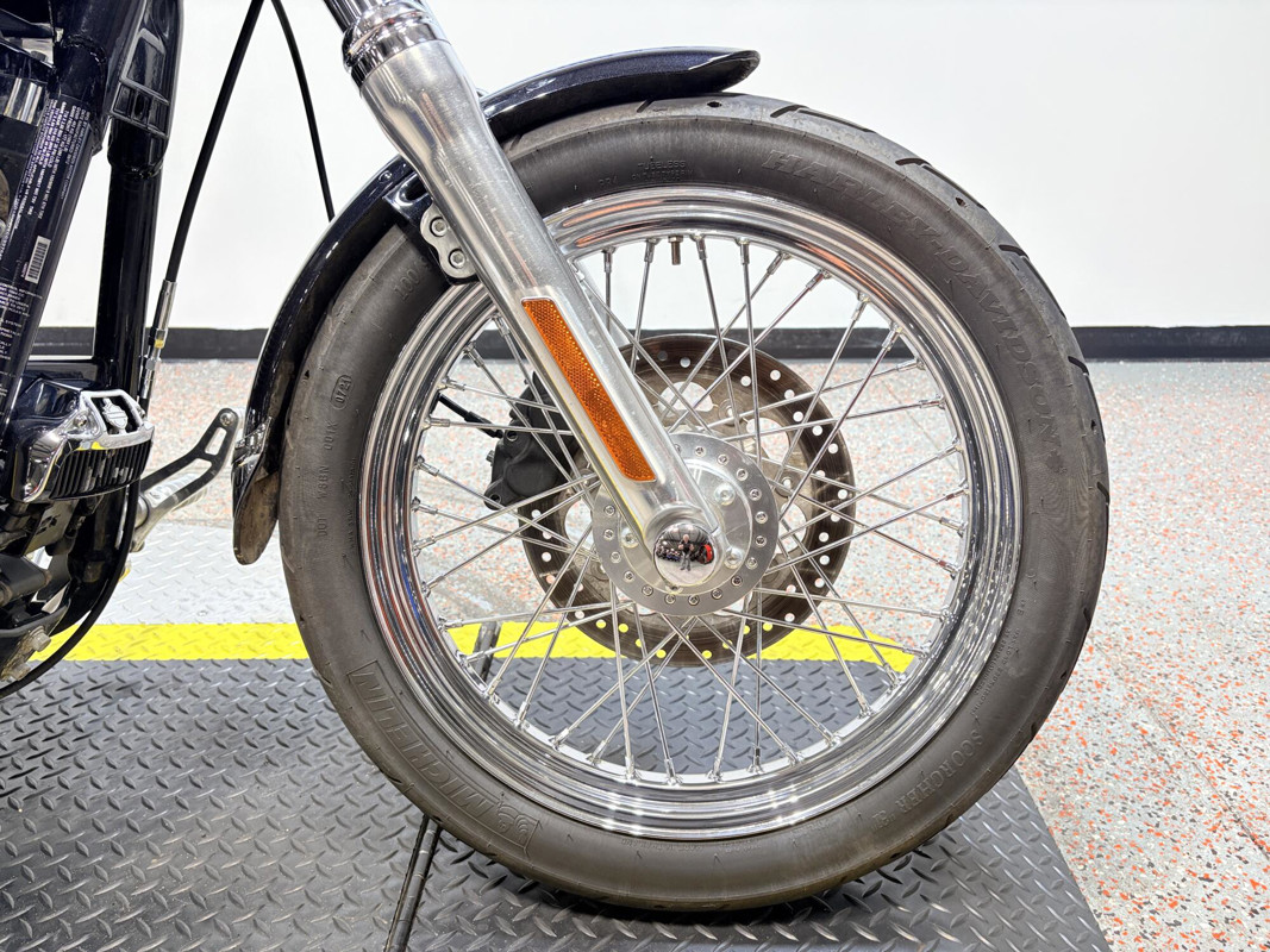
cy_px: 476
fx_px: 954
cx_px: 635
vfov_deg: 53.1
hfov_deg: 67.3
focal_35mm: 26
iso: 64
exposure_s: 1/120
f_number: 1.6
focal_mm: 5.96
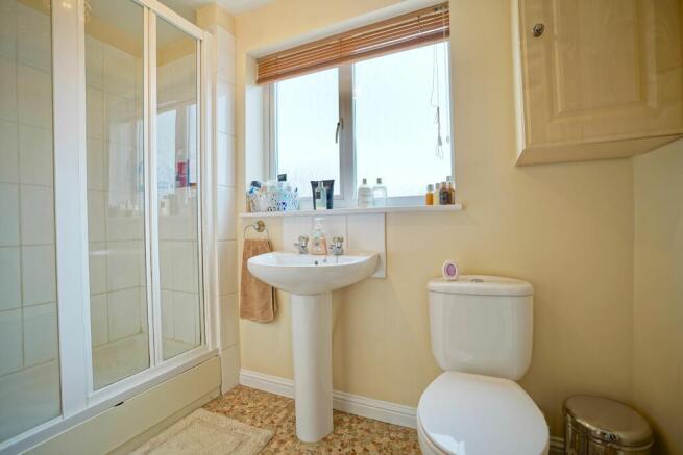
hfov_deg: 96.7
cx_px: 342
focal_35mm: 16
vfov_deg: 73.8
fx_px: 304
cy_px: 228
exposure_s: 1/40
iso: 100
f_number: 3.2
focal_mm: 16
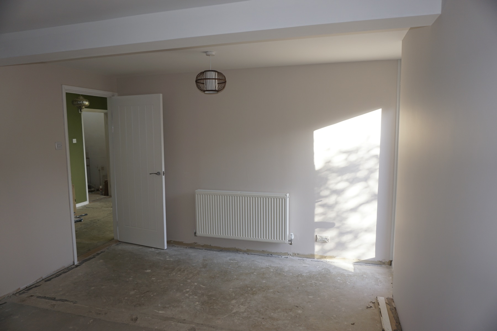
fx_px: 331
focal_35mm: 24
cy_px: 166
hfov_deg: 73.7
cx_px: 248
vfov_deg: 53.1
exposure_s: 1/60
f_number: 4
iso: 125
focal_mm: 16
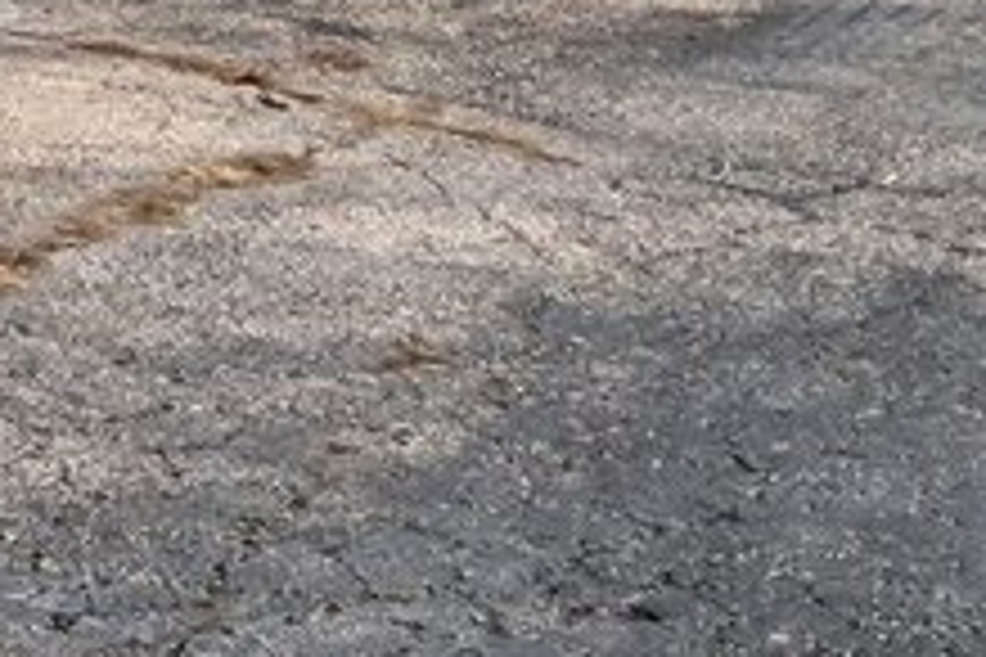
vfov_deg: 5.7
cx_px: -1484
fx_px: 6272
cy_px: -1004
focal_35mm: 229
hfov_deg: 8.2
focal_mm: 31
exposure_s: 1/640
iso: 500
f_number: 10
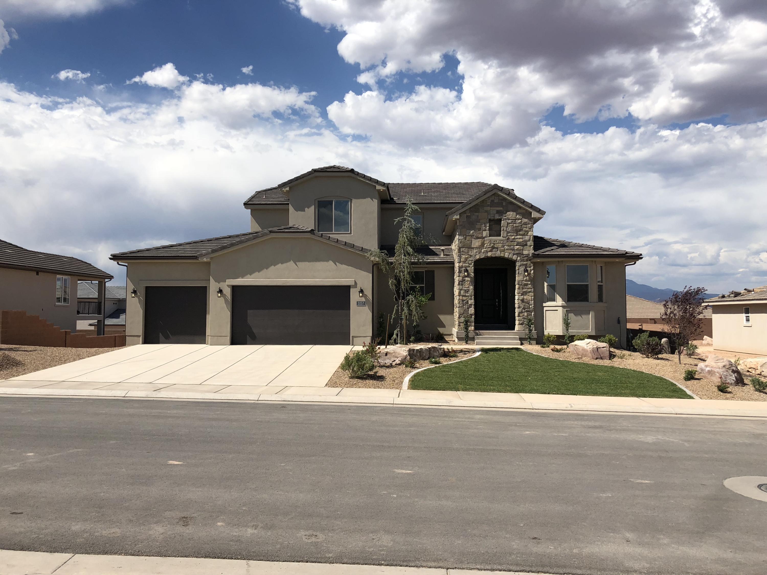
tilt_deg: +2.1
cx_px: 384
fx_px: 620
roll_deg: -0.5
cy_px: 288
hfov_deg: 63.4
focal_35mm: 28
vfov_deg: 49.7
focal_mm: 4
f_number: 1.8
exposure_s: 1/3205
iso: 20
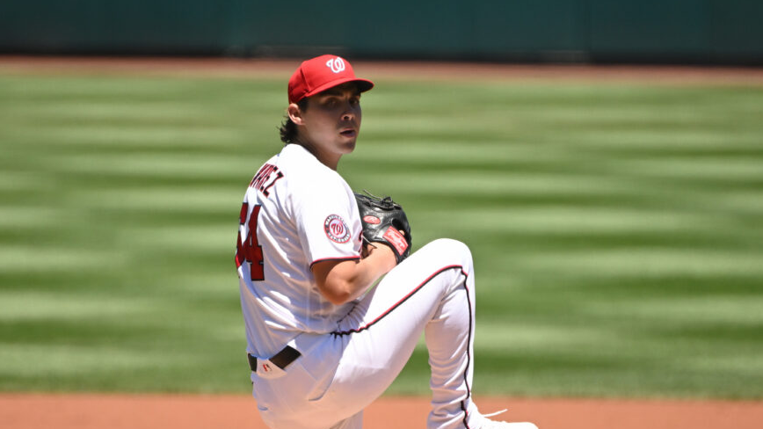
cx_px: 358
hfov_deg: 2.9
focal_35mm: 741
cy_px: 290
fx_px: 14990
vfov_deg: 1.6
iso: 640
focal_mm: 400
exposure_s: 1/4000
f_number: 4
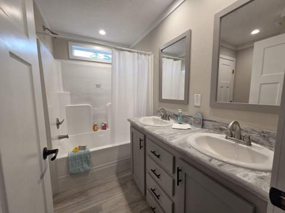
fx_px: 107
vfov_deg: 89.8
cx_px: 142
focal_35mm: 13
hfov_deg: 106.2
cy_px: 106
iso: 200
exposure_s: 1/120
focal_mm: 2.2
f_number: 2.2
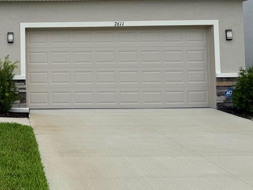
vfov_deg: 28.1
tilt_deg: +4.7
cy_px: 44
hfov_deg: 34.9
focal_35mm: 51
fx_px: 373
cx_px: 16
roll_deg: +0.6
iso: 80
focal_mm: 6.76
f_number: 1.78
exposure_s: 1/4975
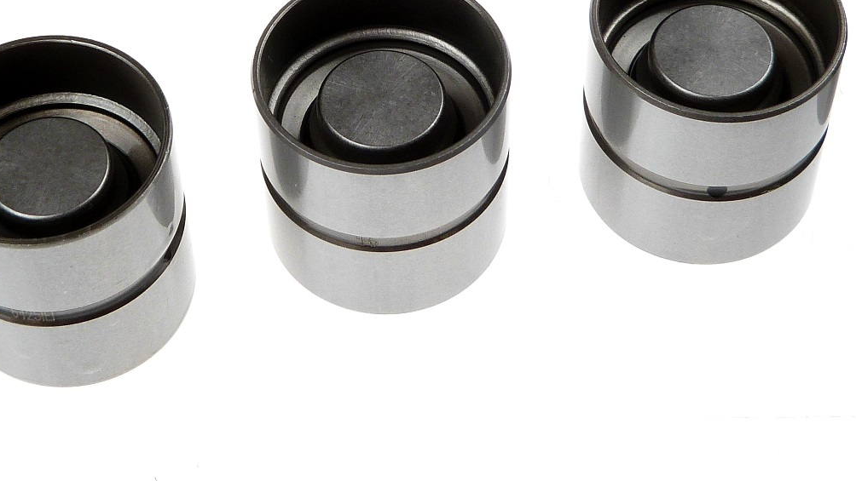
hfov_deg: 23.9
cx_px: 350
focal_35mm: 89
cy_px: -50
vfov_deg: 13.3
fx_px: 2020
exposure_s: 1/100
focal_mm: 7.3
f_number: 4
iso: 100
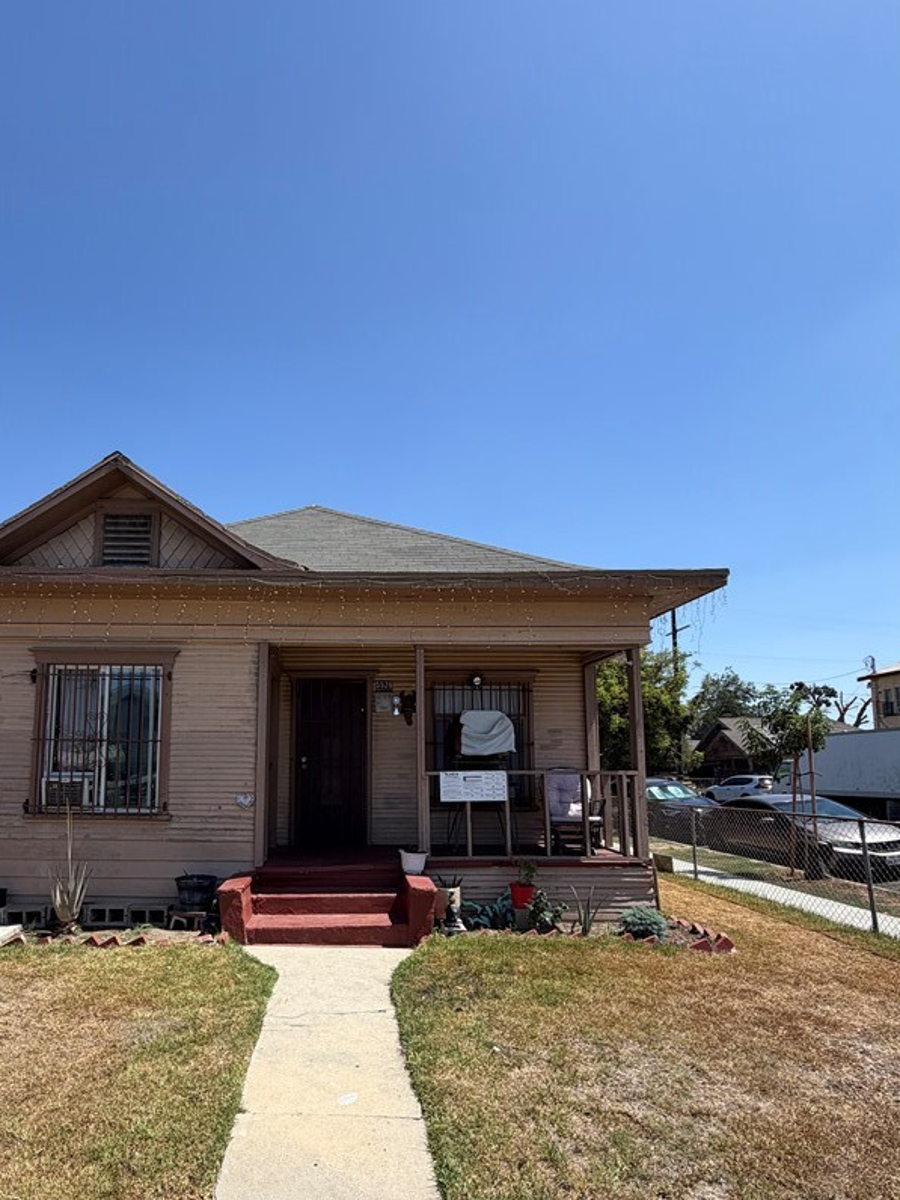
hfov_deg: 70.5
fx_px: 624
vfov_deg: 86.7
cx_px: 339
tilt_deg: +4.8
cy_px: 718
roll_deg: +0.1
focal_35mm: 18
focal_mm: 2.22
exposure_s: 1/770
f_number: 2.2
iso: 25
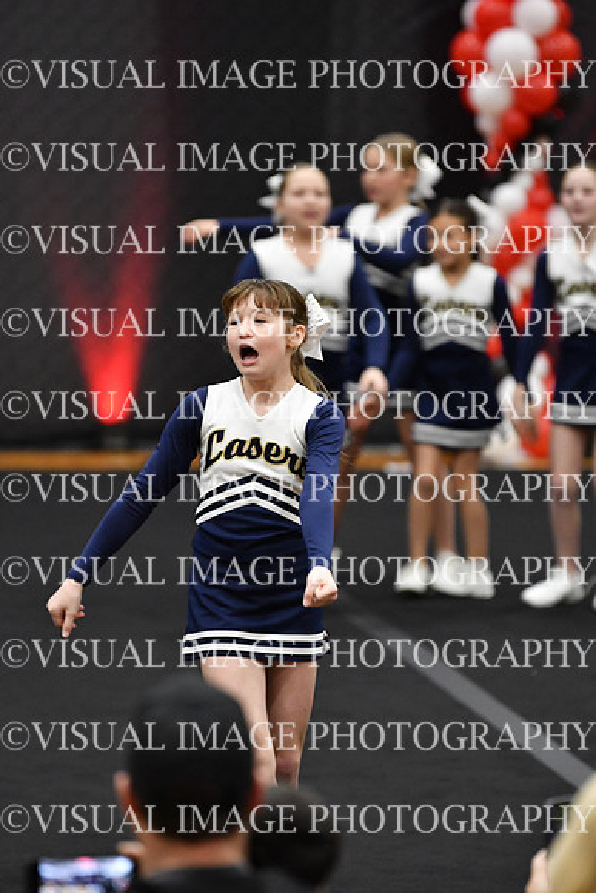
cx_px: 298
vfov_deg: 8.1
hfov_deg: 5.4
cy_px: 446
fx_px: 6328
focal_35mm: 255
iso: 4000
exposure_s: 1/800
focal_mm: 170
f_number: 2.8
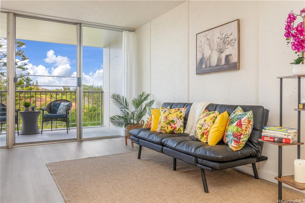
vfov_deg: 47.9
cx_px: 152
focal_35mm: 27
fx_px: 229
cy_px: 102
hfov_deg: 67.4
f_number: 8
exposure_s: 1/125
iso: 250
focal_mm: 18
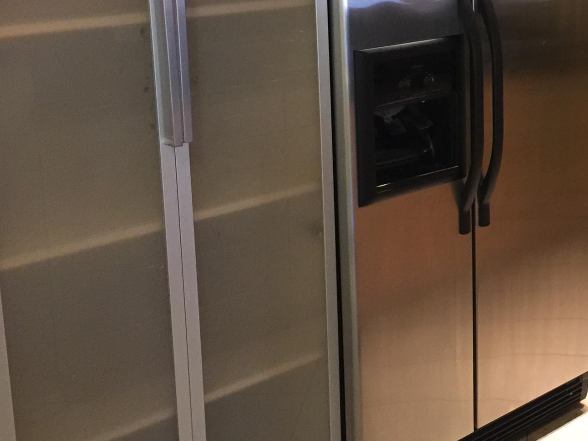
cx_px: 637
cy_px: 128
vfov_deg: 22.1
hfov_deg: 27.1
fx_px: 1121
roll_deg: -2.7
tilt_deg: -13.9
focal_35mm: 66
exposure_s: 1/15
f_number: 2.2
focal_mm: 4.15
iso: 125
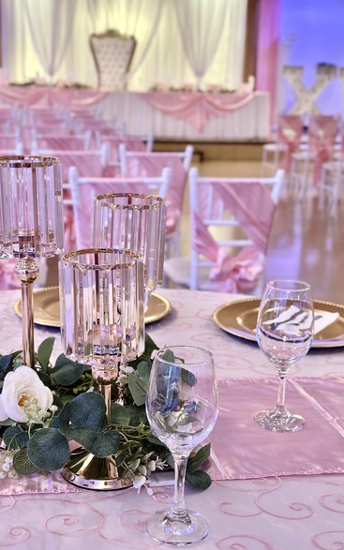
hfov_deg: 24.9
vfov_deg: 38.9
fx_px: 780
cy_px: 275
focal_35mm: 52
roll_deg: -1.9
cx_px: 161
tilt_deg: -13.3
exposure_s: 1/60
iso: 250
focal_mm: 6.86
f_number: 1.78
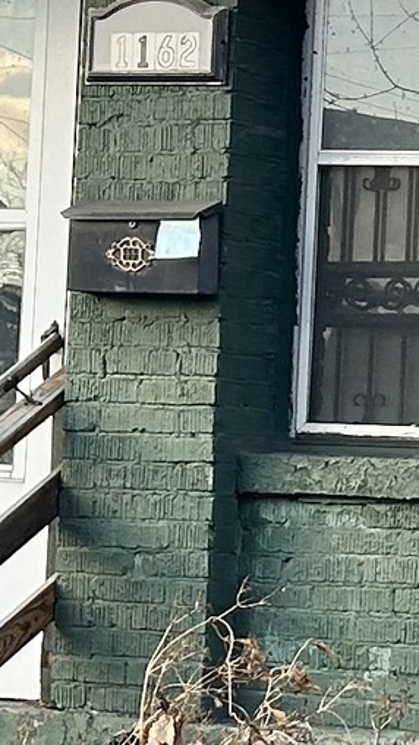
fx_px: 3380
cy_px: 360
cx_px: 700
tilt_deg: +4.7
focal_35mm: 171
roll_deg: -2.0
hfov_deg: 6.9
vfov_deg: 12.6
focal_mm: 5.7
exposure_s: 1/484
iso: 50
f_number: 1.5
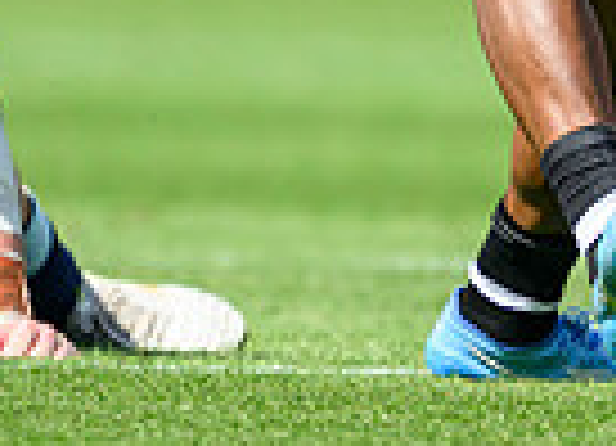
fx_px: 58664
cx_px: 699
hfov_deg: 0.6
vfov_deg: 0.4
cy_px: -33
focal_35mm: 3340
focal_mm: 560
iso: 250
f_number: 4
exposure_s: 1/1600
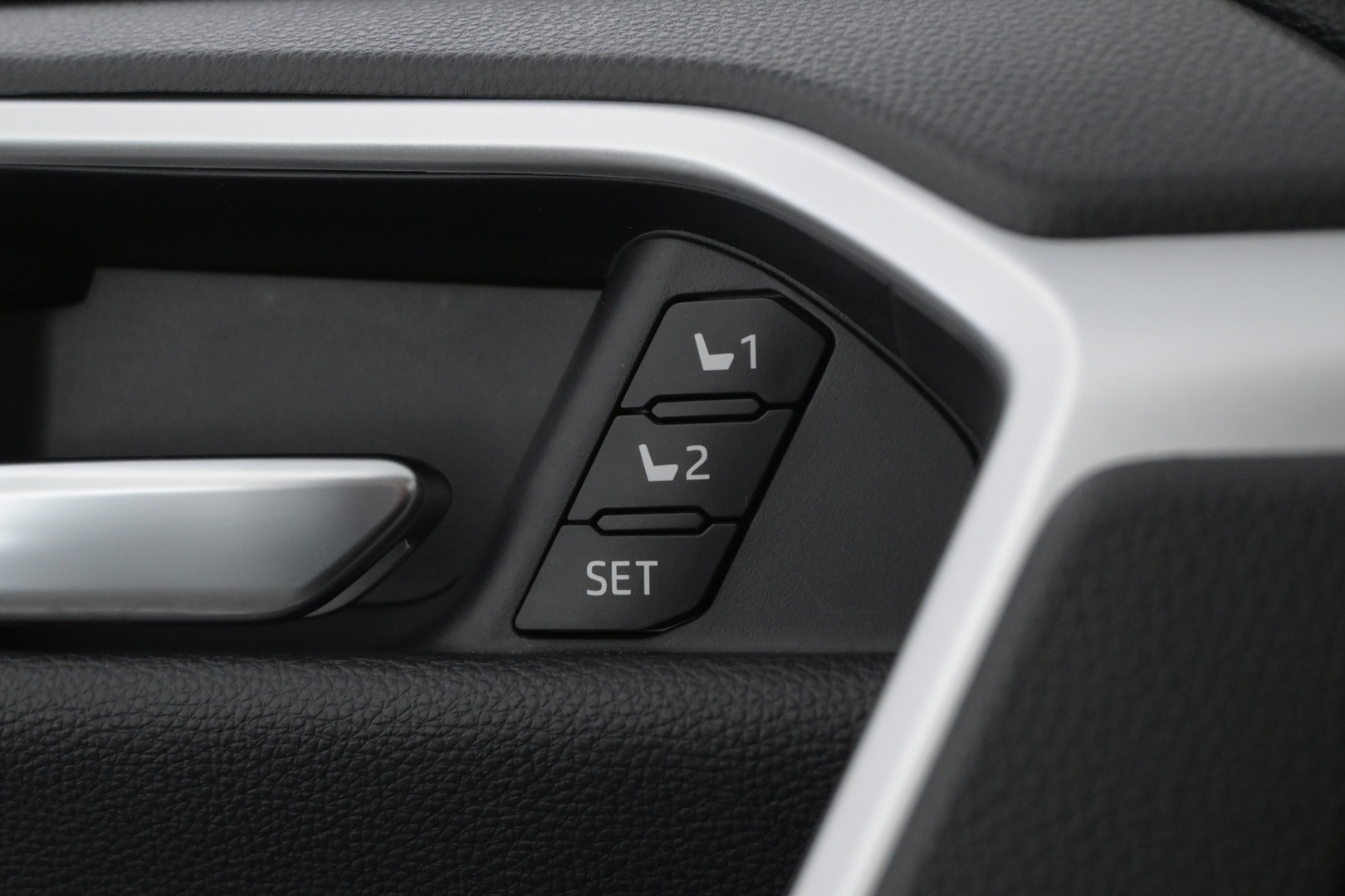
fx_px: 2073
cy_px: 448
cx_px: 672
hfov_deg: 35.9
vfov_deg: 24.4
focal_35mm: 56
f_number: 5.3
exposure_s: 1/80
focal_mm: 37
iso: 2500
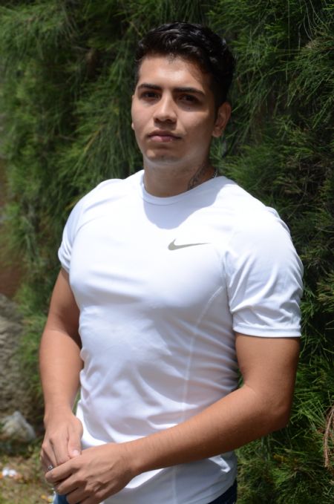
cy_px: 252
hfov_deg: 22.5
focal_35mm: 60
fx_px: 838
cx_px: 167
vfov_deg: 33.5
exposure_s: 1/250
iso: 100
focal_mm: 40
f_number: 8
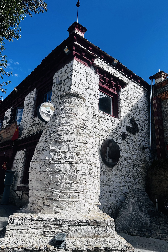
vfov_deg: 71.5
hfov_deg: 51.3
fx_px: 175
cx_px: 87
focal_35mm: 25
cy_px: 126
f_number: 1.78
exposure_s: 1/5263
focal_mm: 6.86
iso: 80
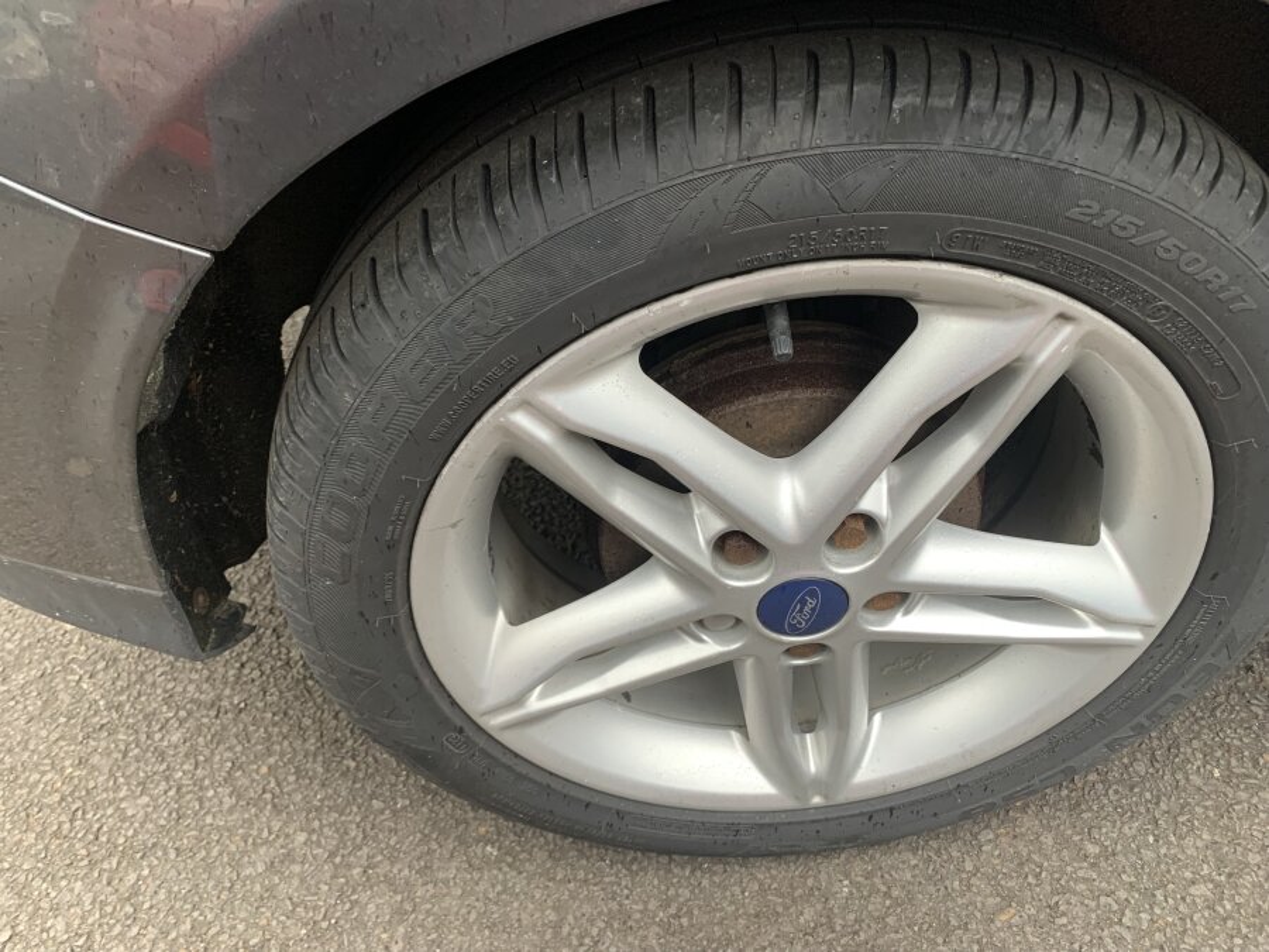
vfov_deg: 53.1
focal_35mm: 26
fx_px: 953
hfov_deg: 67.3
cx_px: 634
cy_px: 476
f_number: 1.8
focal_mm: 4.25
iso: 100
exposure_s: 1/84
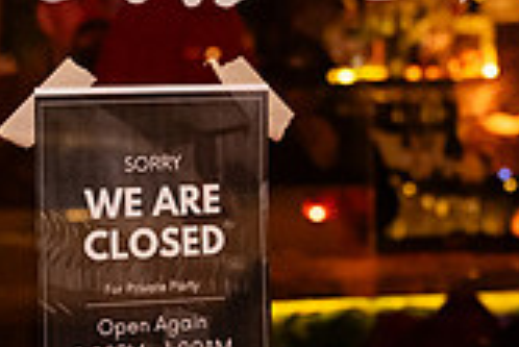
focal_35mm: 114
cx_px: 167
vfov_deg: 12.0
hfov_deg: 17.9
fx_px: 1645
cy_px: 134
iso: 3200
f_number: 3.2
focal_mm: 30.5
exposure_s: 1/125
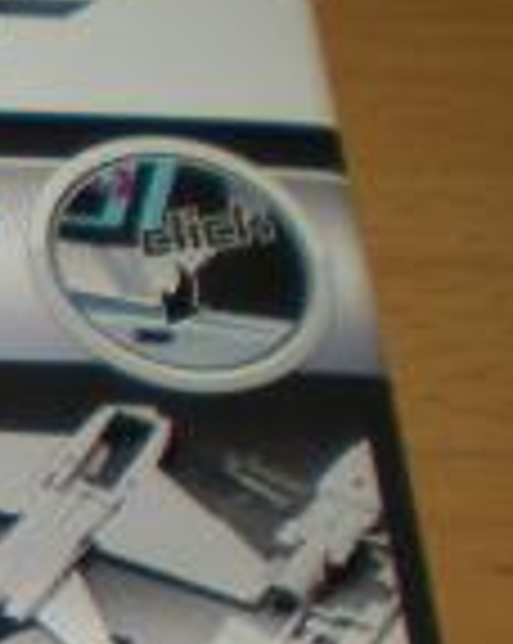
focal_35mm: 208
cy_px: 851
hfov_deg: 6.5
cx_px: -1206
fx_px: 3956
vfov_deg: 9.1
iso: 64
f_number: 3.1
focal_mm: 6.3
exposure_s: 1/60
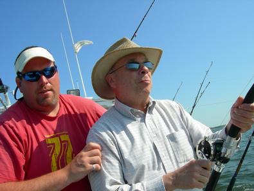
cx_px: 127
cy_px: 96
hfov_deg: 51.4
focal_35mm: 36
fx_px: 264
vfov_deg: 39.6
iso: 64
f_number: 6.8
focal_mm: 7.5
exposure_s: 1/261
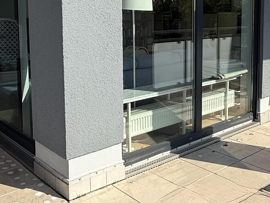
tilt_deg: -4.9
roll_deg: +0.1
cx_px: 123
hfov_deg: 42.0
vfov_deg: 31.5
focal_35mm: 45
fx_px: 351
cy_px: 46
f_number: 2.2
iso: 50
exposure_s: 1/2092
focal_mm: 2.22
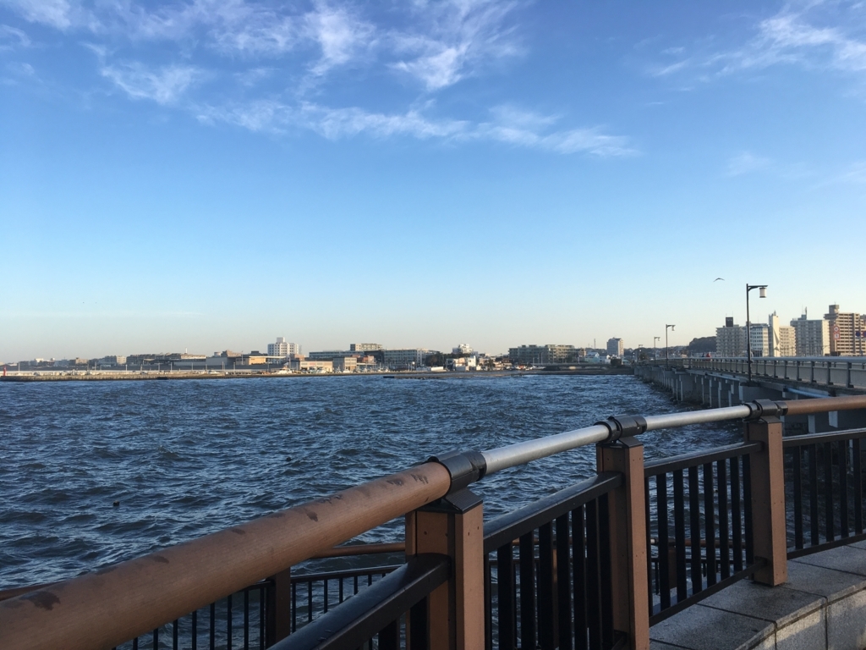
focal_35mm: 29
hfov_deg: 61.7
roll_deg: +0.4
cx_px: 433
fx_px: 726
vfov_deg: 48.2
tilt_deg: +3.6
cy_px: 325
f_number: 2.2
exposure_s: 1/620
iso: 25
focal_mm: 4.15
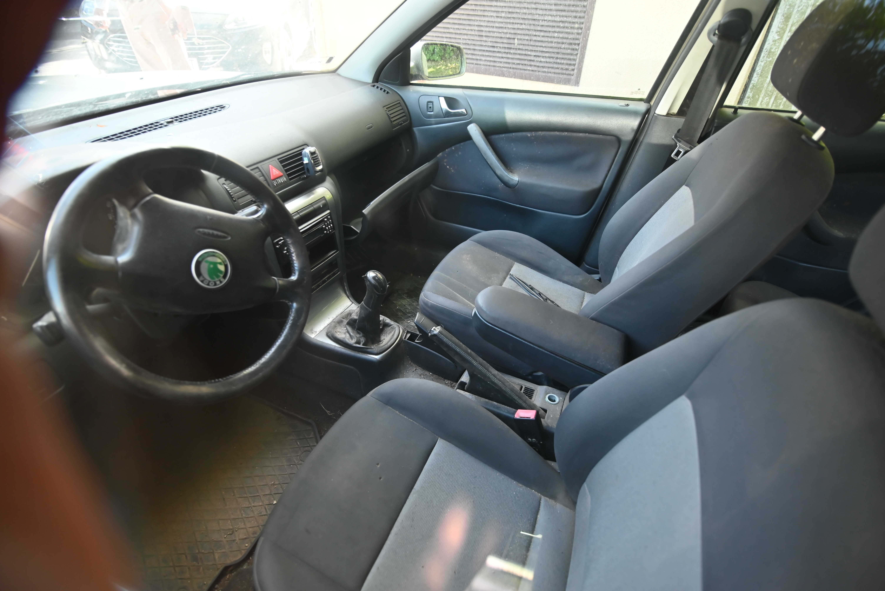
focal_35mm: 17
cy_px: 296
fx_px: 418
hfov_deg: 93.3
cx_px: 442
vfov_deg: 70.5
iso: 1000
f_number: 4
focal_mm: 17
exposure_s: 1/125
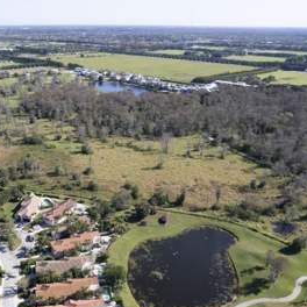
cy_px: 185
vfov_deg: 48.1
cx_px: 79
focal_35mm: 34
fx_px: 341
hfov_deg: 46.8
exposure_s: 1/1600
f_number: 2.8
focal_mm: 8.38
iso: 140
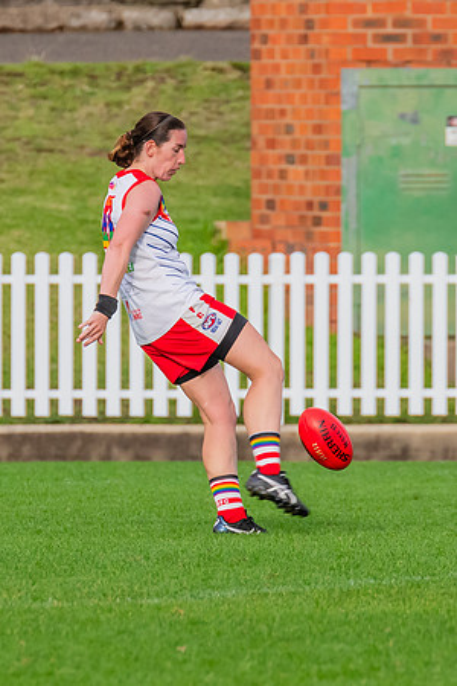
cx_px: 205
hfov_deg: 1.2
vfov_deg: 1.7
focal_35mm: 1190
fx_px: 22648
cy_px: 312
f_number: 8
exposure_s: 1/1000
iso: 800
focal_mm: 420
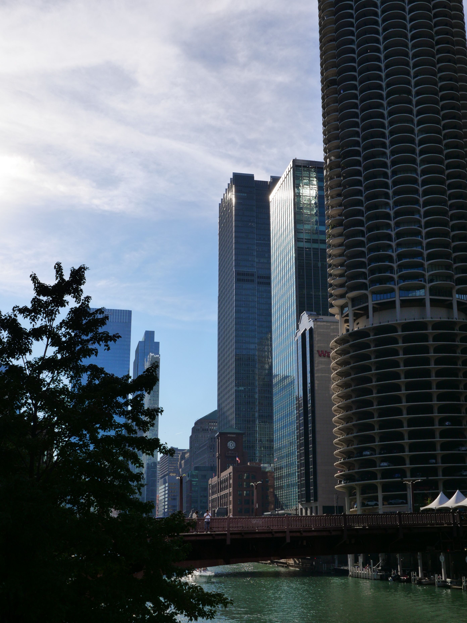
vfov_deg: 44.8
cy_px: 312
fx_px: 755
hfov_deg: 34.3
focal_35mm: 42
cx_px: 234
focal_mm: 21
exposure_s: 1/1000
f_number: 8
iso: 200
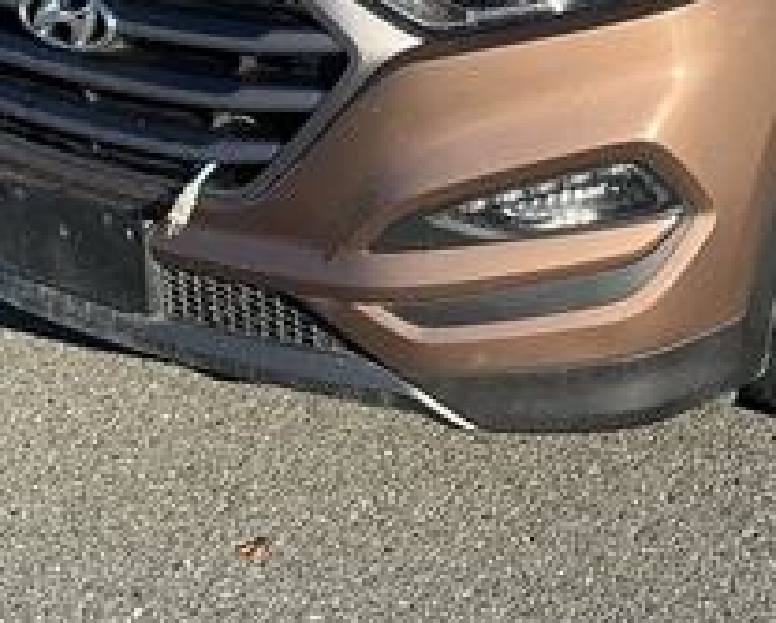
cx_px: 716
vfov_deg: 16.8
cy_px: -157
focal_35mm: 87
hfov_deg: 21.4
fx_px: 2001
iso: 25
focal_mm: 3
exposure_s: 1/1412
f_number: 1.8
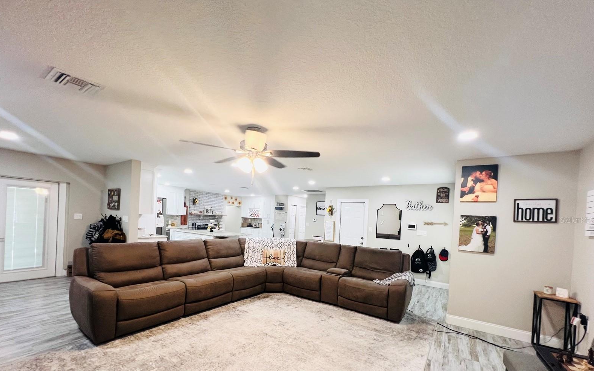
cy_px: 220
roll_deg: -2.4
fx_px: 227
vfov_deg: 77.9
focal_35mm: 14
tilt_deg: -0.2
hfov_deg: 105.3
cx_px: 294
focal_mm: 1.57
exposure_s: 1/60
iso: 160
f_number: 1.8
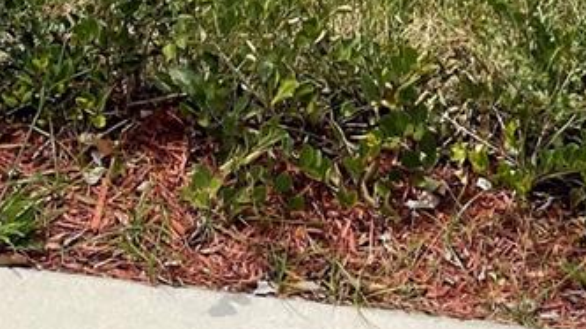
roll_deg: -0.3
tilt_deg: -0.2
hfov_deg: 21.0
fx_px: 1584
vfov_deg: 10.0
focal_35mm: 102
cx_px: 271
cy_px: -531
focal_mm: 4.2
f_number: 1.6
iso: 32
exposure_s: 1/3610
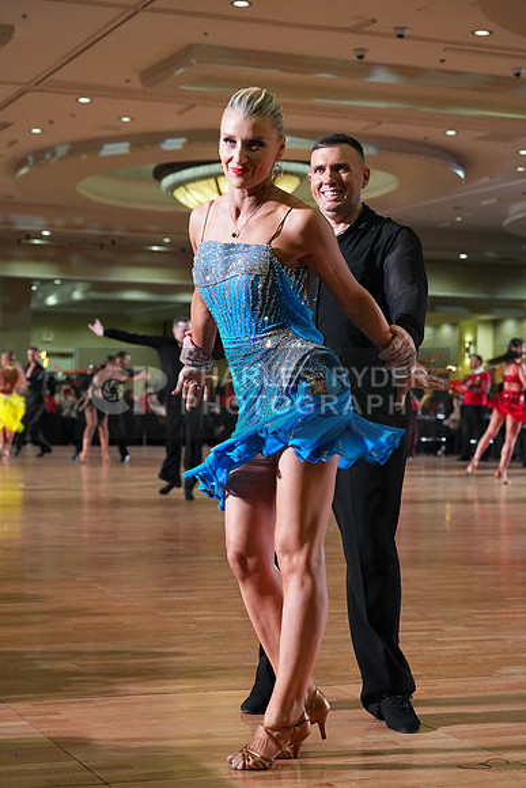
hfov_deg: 19.5
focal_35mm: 70
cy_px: 394
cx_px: 263
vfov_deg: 28.8
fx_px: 1533
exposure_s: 1/400
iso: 8000
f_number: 5.6
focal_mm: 70
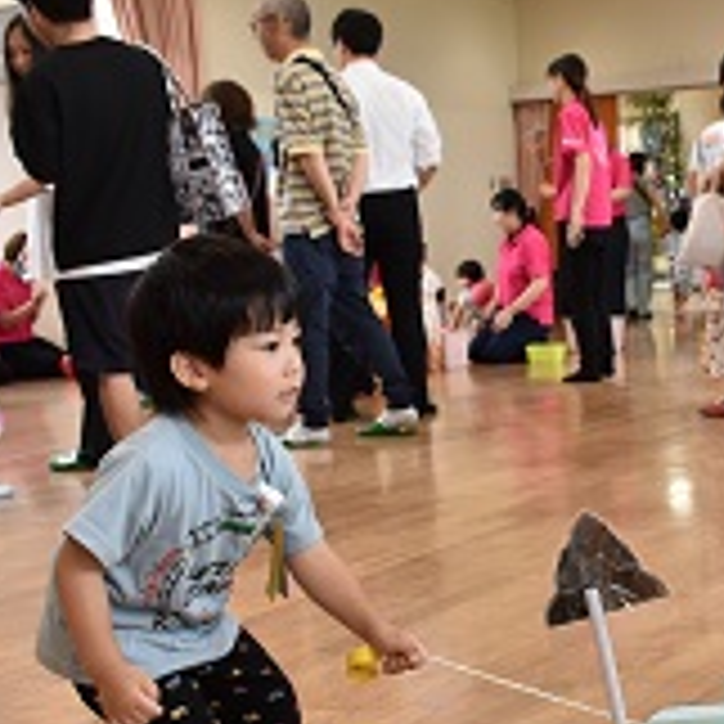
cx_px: 652
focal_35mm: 57
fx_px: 1349
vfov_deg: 29.9
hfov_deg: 28.9
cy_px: 465
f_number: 5.6
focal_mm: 18
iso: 400
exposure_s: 1/125
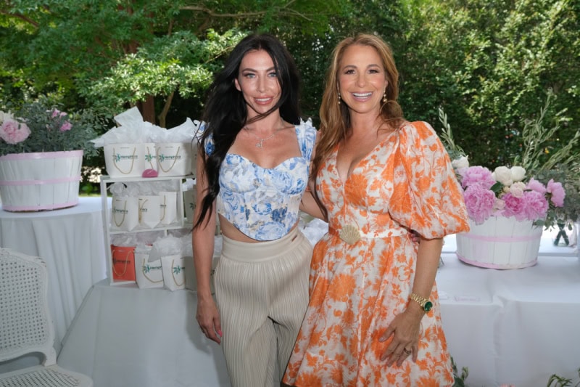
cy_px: 194
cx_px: 290
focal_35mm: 33
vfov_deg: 40.0
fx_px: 532
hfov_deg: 57.2
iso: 200
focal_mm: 22.3
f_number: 4.5
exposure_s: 1/250
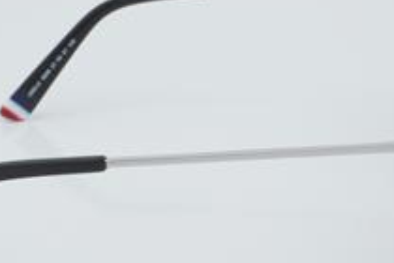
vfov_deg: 9.6
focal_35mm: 143
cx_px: 227
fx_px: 1565
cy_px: 107
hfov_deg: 14.3
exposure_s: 1/3
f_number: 32
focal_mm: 50
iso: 100
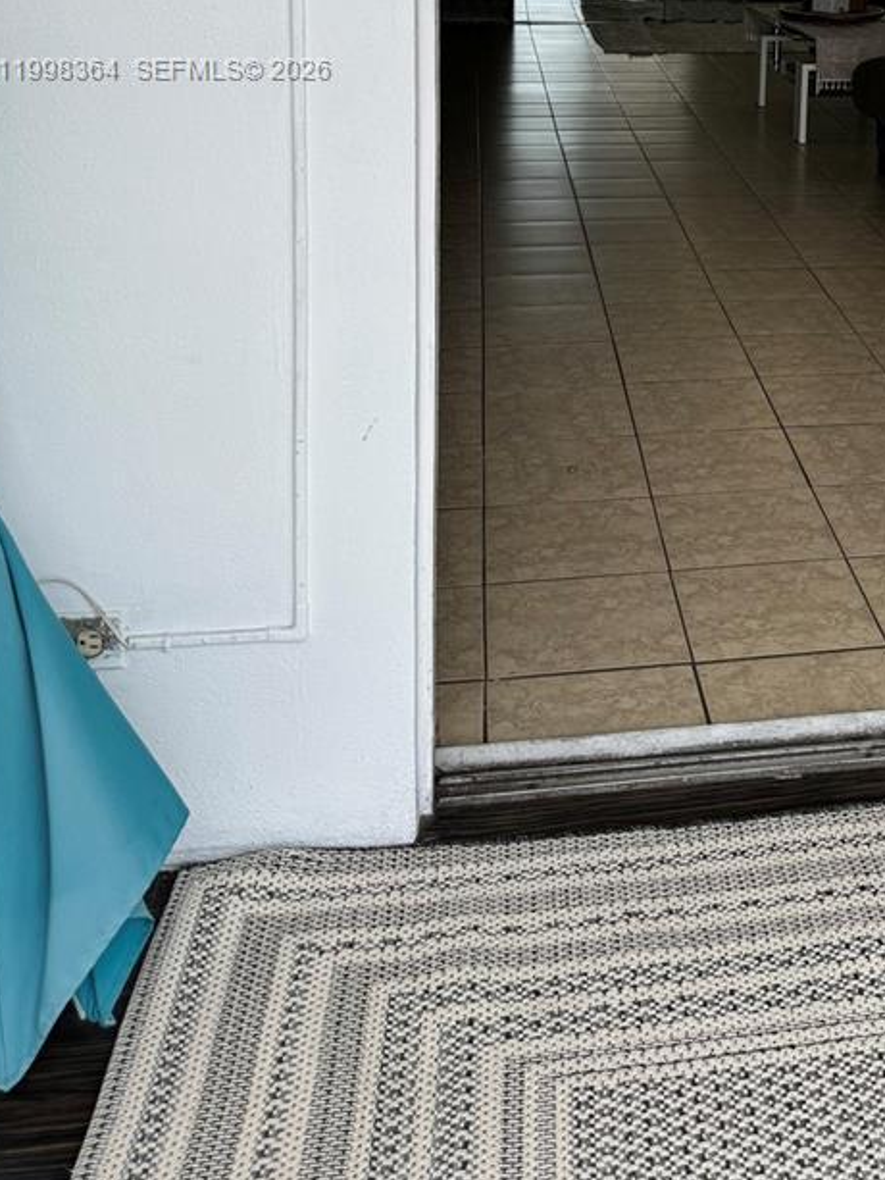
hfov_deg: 29.3
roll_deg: -1.5
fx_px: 1602
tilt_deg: -8.3
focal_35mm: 47
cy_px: 71
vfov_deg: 37.2
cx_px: 839
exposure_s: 1/464
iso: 80
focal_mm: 6.76
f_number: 1.78
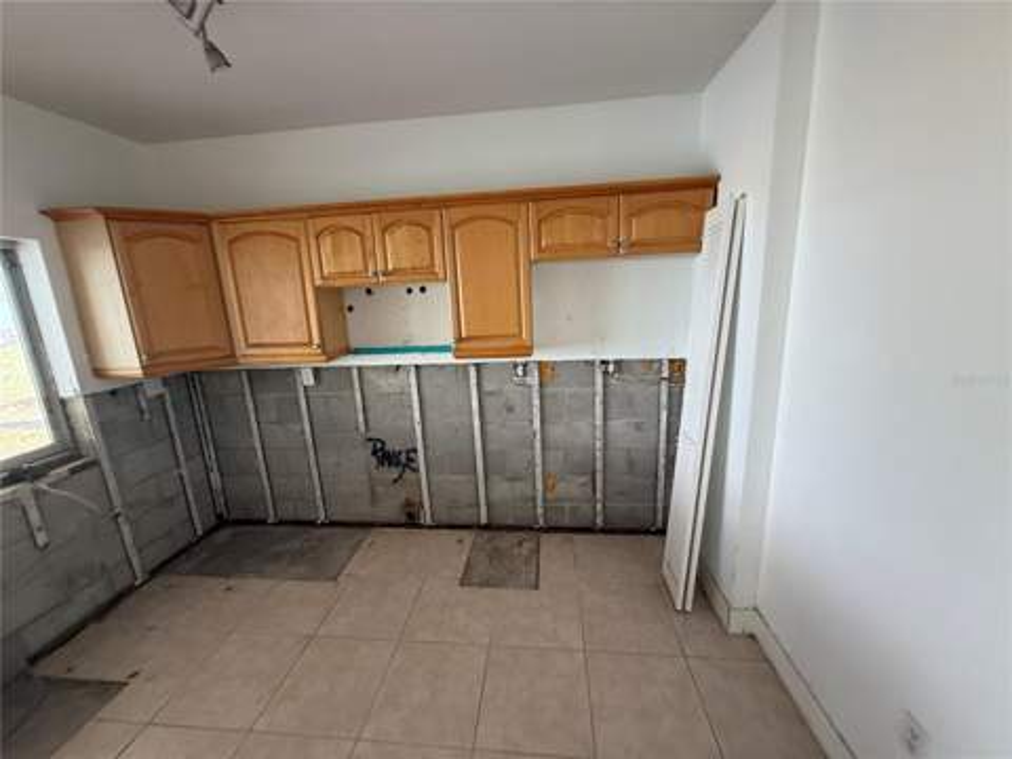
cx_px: 506
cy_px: 380
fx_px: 409
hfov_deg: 102.1
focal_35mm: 14
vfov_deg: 85.7
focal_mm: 2.22
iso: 200
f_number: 2.2
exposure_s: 1/99
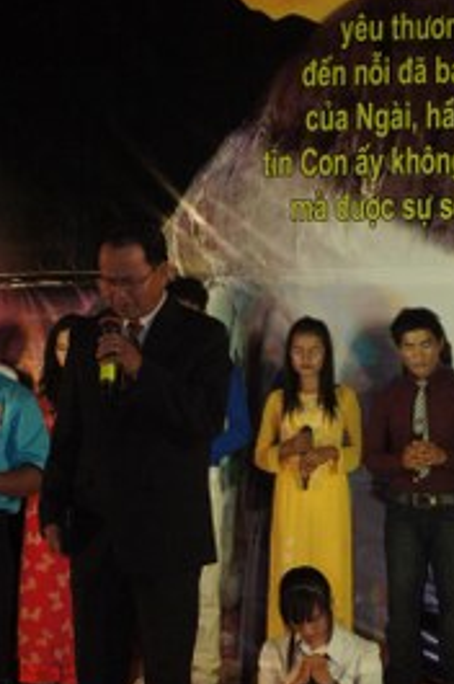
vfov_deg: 16.4
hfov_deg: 11.0
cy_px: 305
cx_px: 155
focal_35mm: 125
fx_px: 2366
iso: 1600
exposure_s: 1/80
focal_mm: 55
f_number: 5.6
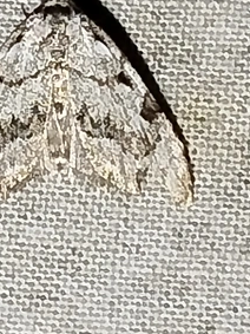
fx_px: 3026
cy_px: 71
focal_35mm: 314
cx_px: 26
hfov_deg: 4.7
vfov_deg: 6.3
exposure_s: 1/50
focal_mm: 5.31
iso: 160
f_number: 1.7
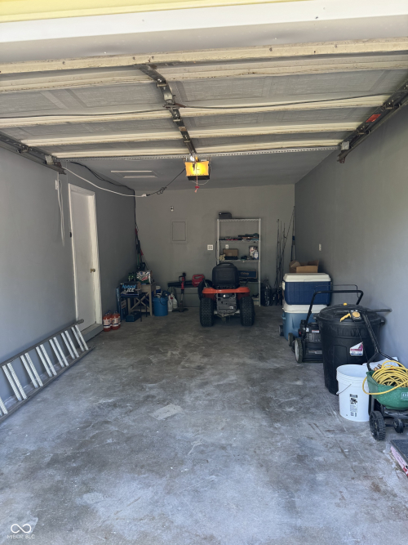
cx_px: 204
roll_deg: +1.4
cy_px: 272
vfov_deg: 71.6
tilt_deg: -4.8
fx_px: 377
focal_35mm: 24
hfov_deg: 56.8
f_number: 1.78
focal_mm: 6.76
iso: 80
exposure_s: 1/121
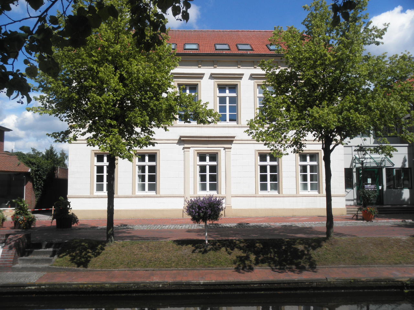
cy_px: 155
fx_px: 419
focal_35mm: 35
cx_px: 207
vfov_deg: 40.7
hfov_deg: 52.6
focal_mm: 6.1
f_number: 9.1
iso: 64
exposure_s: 1/160
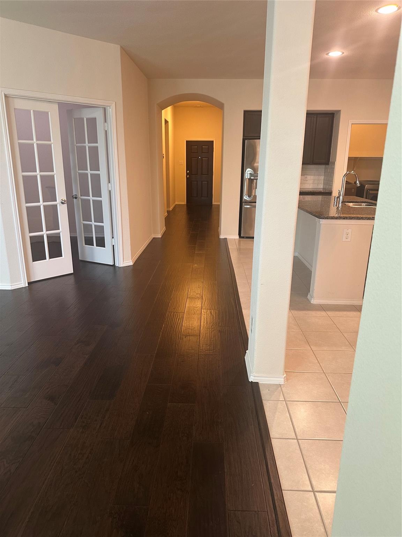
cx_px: 201
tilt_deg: -16.6
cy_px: 268
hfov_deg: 56.8
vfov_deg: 71.6
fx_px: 372
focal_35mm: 24
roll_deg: -1.0
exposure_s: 1/60
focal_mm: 6.86
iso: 200
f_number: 1.78
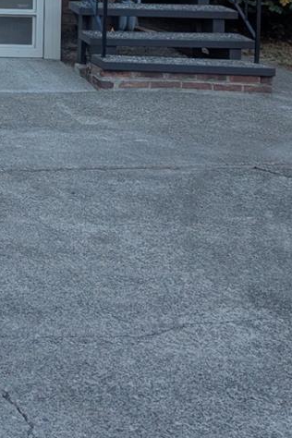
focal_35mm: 79
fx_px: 961
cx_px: -146
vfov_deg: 23.0
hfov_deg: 15.9
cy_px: -119
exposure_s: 1/561
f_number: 1.85
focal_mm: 6.81
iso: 36
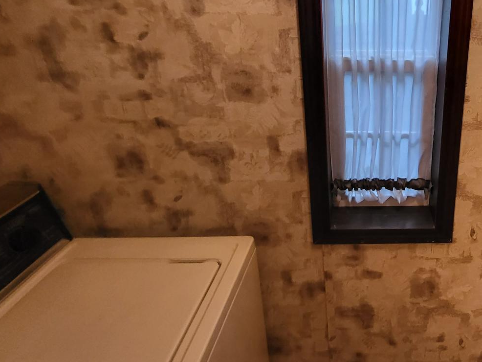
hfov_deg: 59.6
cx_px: 393
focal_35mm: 27
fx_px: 376
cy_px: 121
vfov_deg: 50.5
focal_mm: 1.74
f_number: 2.2
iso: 320
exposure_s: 1/40
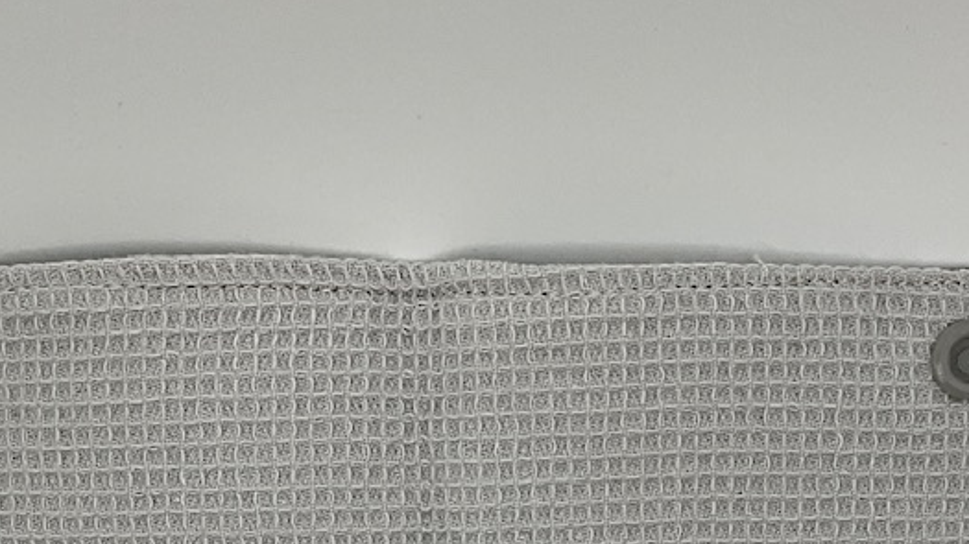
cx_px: 556
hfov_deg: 27.5
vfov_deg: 14.5
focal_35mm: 77
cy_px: 845
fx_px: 1978
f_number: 1.8
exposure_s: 1/325
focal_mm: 3
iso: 25
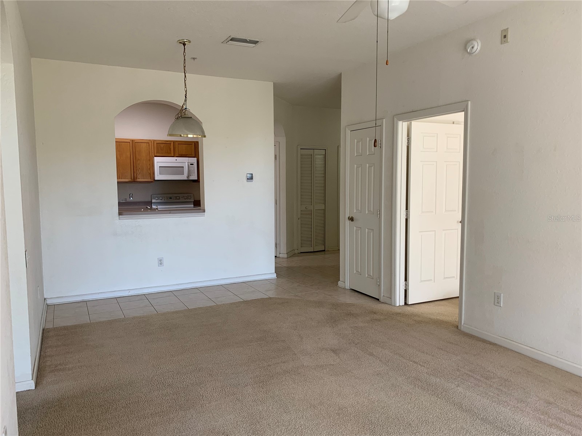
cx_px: 291
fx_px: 437
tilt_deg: -6.2
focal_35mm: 26
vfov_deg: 53.1
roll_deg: +0.1
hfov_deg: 67.3
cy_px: 218
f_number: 1.8
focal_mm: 4.25
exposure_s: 1/60
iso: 64
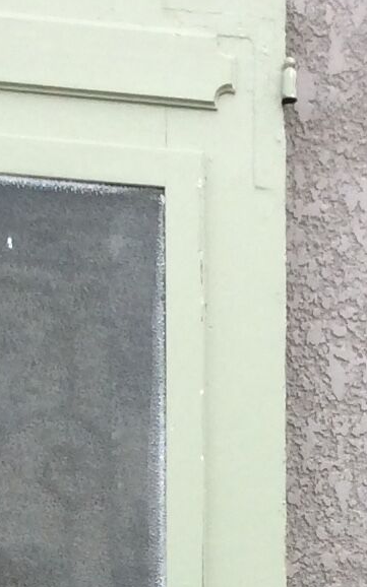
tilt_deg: -12.0
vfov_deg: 13.0
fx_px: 2434
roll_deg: -1.6
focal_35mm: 152
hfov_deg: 8.6
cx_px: 222
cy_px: 875
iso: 32
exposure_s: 1/430
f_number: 2.4
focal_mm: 3.3
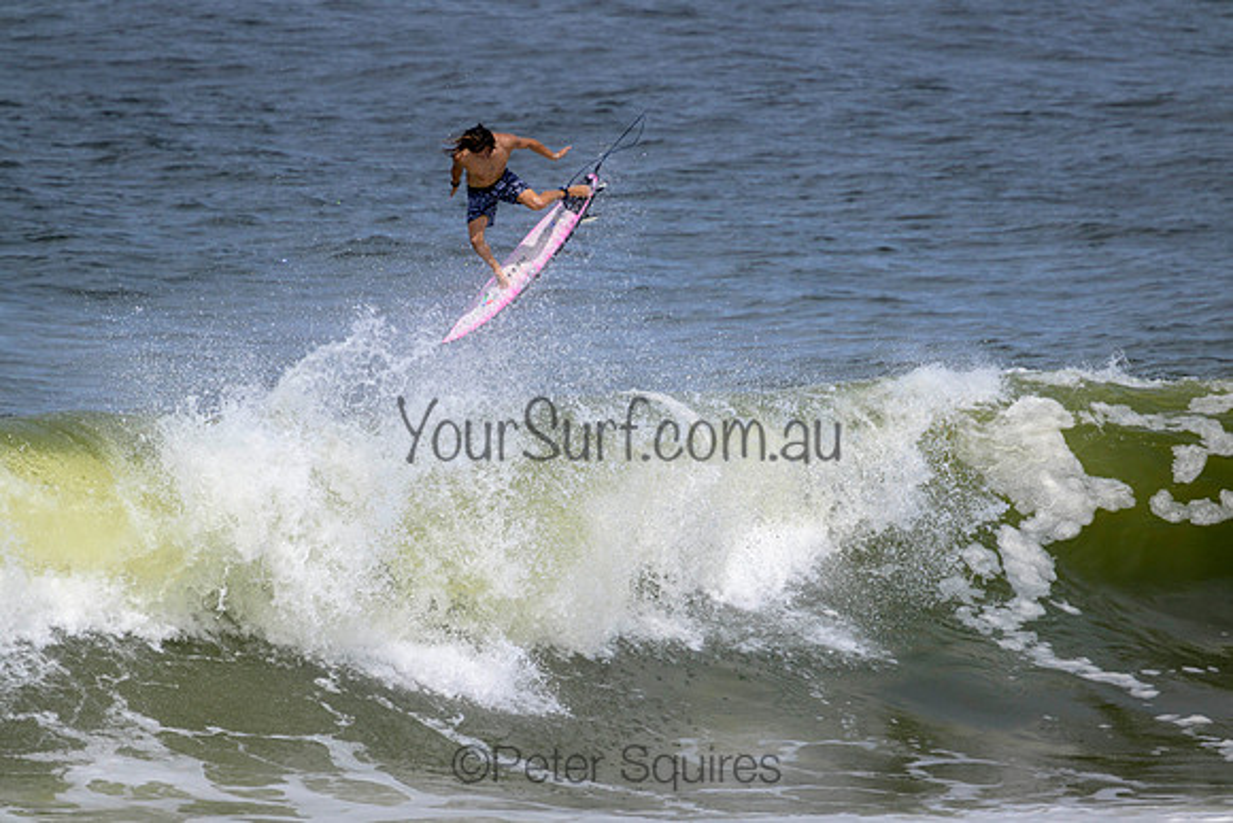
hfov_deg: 2.6
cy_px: 412
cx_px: 616
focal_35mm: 800
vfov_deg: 1.7
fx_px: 27405
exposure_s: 1/2000
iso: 500
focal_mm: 800
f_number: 11
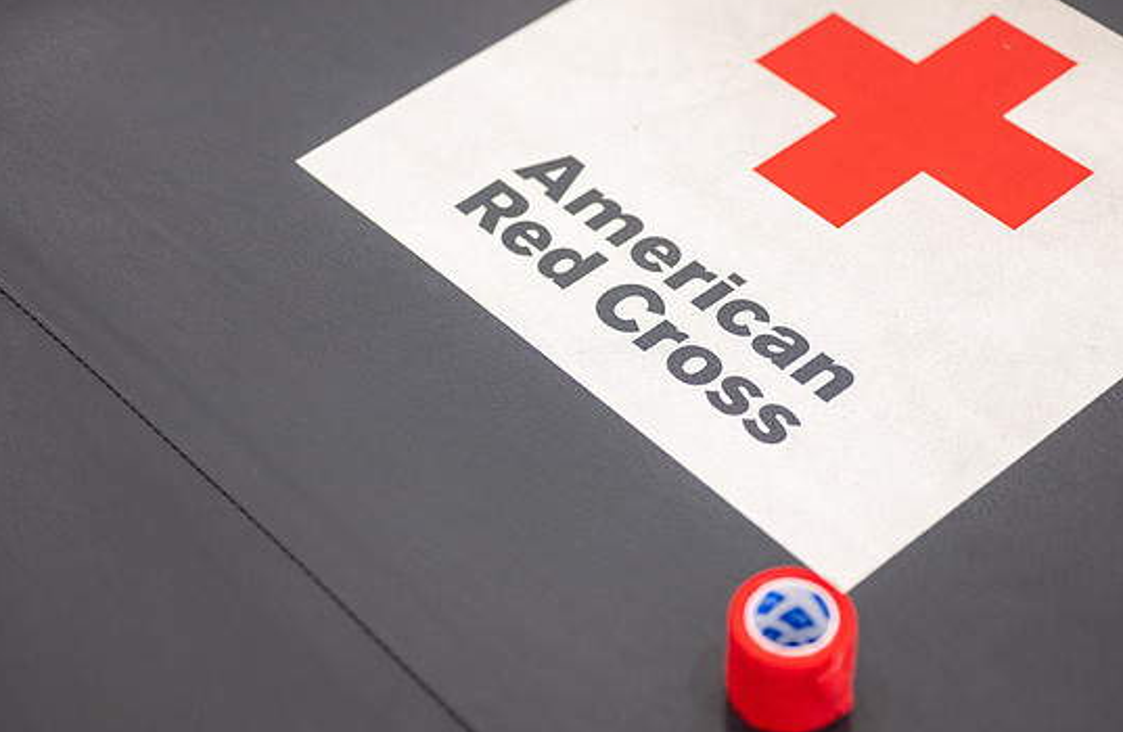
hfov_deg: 30.7
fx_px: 2045
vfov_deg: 20.3
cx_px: 589
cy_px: 365
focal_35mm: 66
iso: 1000
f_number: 3.2
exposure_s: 1/200
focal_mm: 60
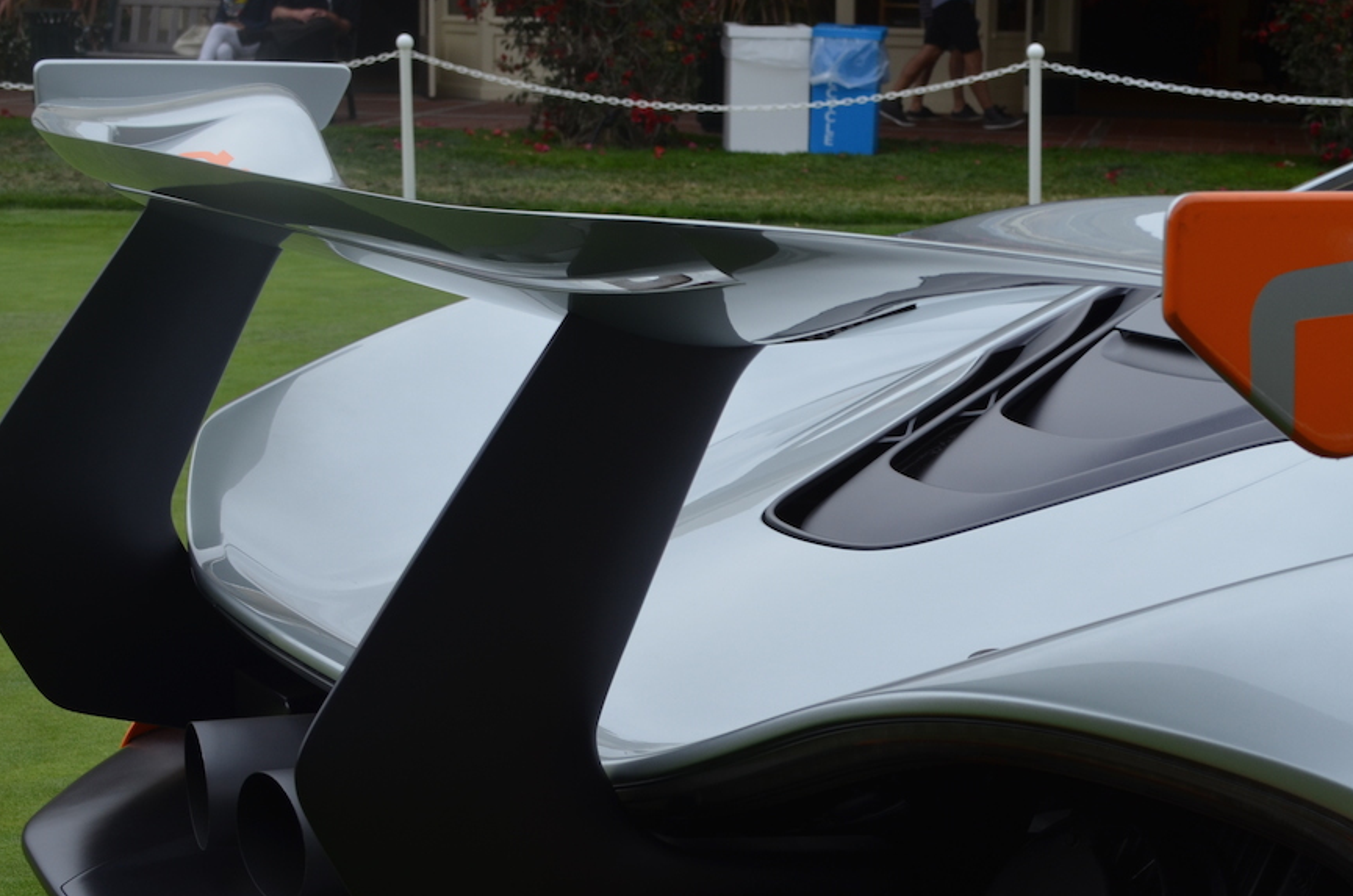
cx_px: 785
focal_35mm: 71
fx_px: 2663
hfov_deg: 28.5
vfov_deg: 19.1
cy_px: 518
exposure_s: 1/250
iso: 200
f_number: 8
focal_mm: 32
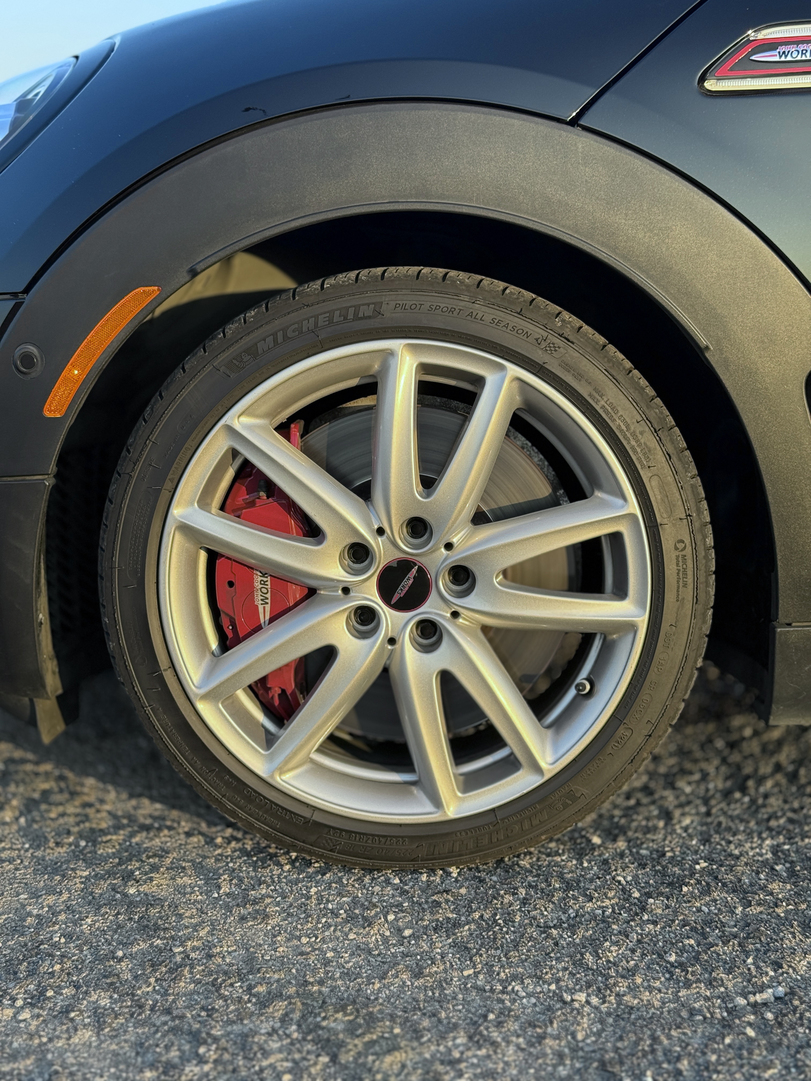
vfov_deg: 39.7
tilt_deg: -8.0
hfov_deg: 30.3
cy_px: 540
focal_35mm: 48
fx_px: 1499
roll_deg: -0.9
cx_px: 406
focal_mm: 6.76
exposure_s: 1/553
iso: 64
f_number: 1.78
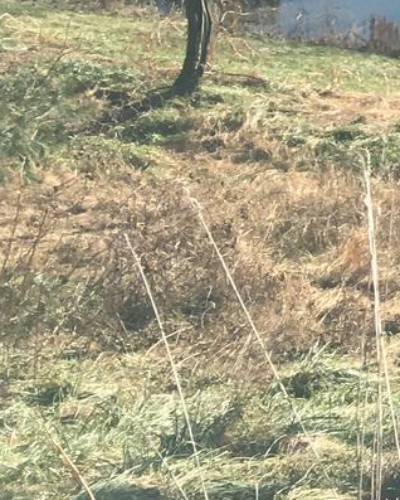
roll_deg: -2.2
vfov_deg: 12.8
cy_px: -113
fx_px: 2159
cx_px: 1130
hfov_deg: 8.9
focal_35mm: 146
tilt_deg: -16.2
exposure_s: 1/793
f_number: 2.2
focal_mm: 4.15
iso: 25
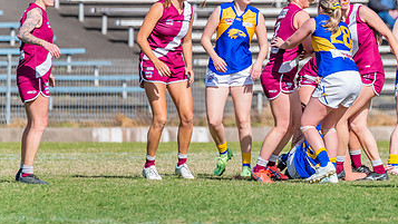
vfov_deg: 1.2
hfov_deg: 2.1
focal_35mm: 1024
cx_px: 321
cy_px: 97
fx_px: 10809
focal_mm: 600
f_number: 10
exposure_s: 1/1600
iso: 800
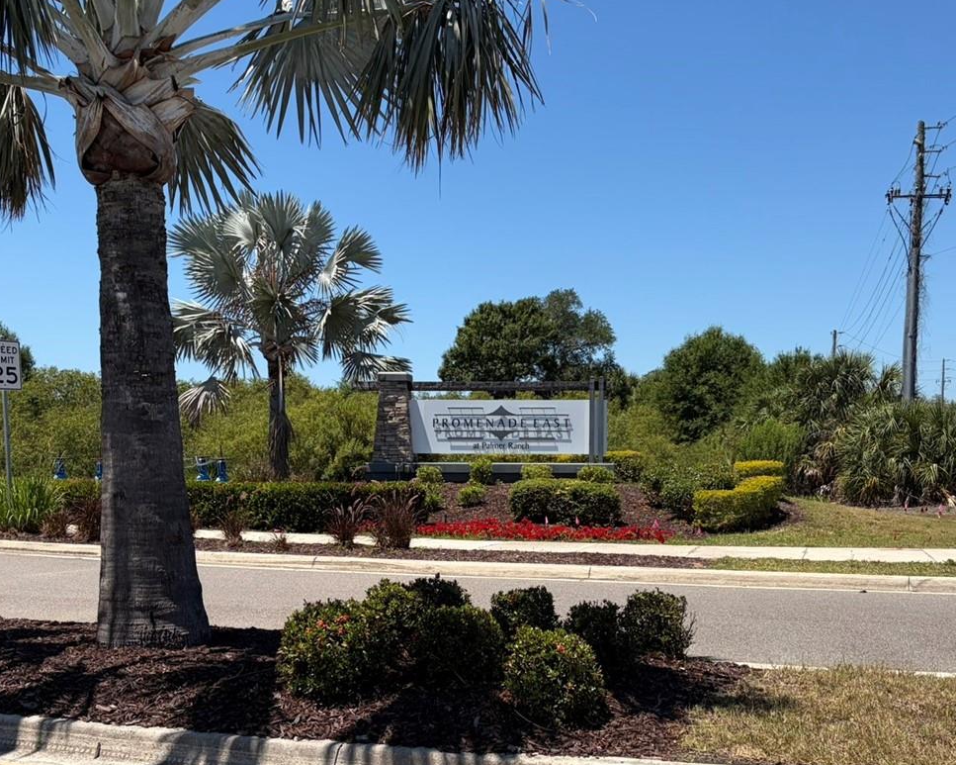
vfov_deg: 35.3
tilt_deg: +0.2
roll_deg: +1.2
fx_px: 1188
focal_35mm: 42
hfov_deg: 43.8
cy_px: 507
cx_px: 497
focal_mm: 5.96
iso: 50
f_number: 1.6
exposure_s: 1/4329
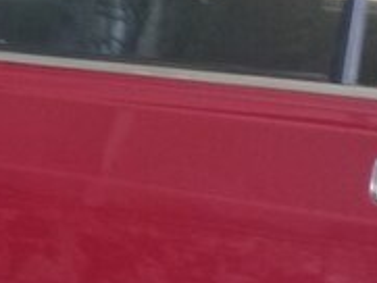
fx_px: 1231
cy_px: 155
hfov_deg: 15.1
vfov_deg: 13.1
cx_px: -304
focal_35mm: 113
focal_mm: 3.3
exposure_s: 1/33
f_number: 2.2
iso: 64
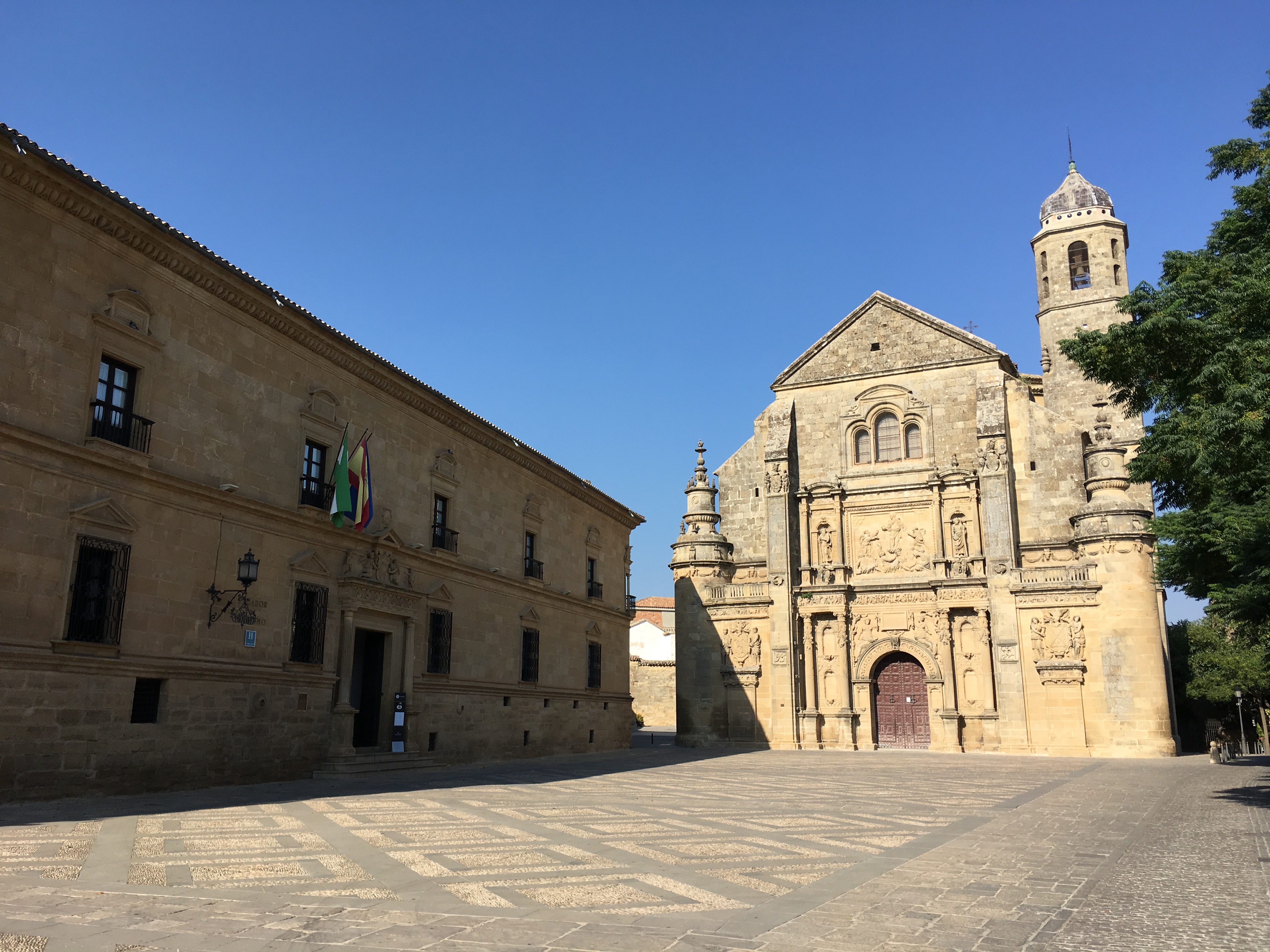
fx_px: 1064
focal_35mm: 29
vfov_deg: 48.2
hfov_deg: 61.7
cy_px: 476
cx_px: 635
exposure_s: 1/1479
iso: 25
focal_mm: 4.15
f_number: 2.2
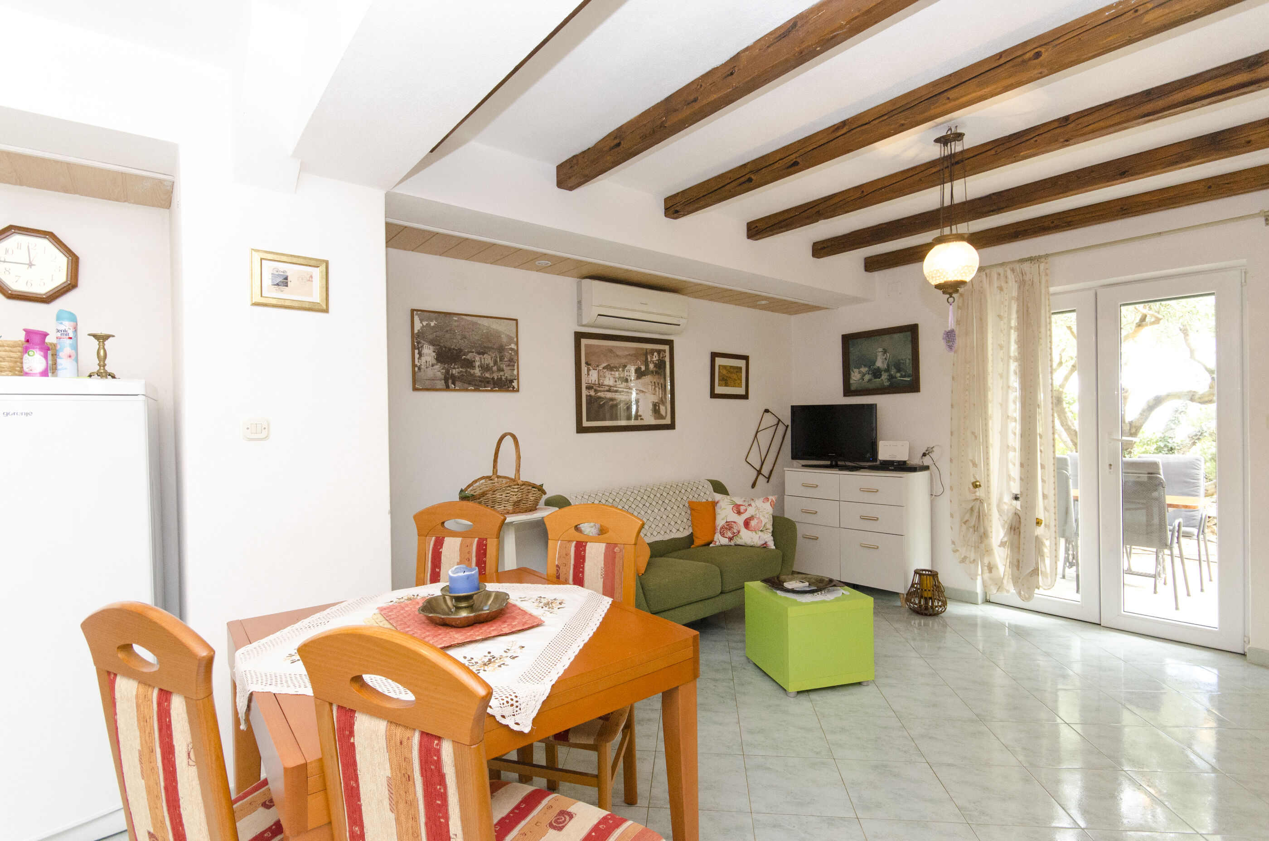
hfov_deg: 92.6
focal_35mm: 17
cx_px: 634
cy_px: 420
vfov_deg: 69.4
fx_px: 607
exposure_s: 1/100
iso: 1600
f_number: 8
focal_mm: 11.5
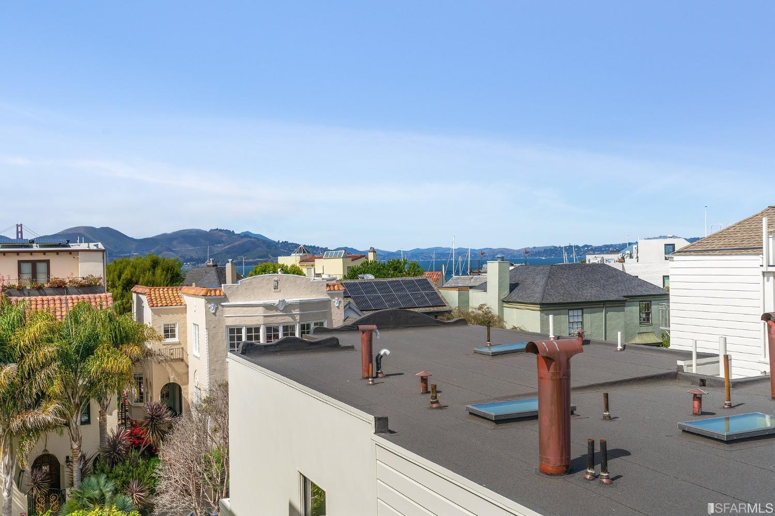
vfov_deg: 37.8
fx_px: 753
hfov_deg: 54.5
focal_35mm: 35
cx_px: 388
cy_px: 258
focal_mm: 35
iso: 200
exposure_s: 1/1000
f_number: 8
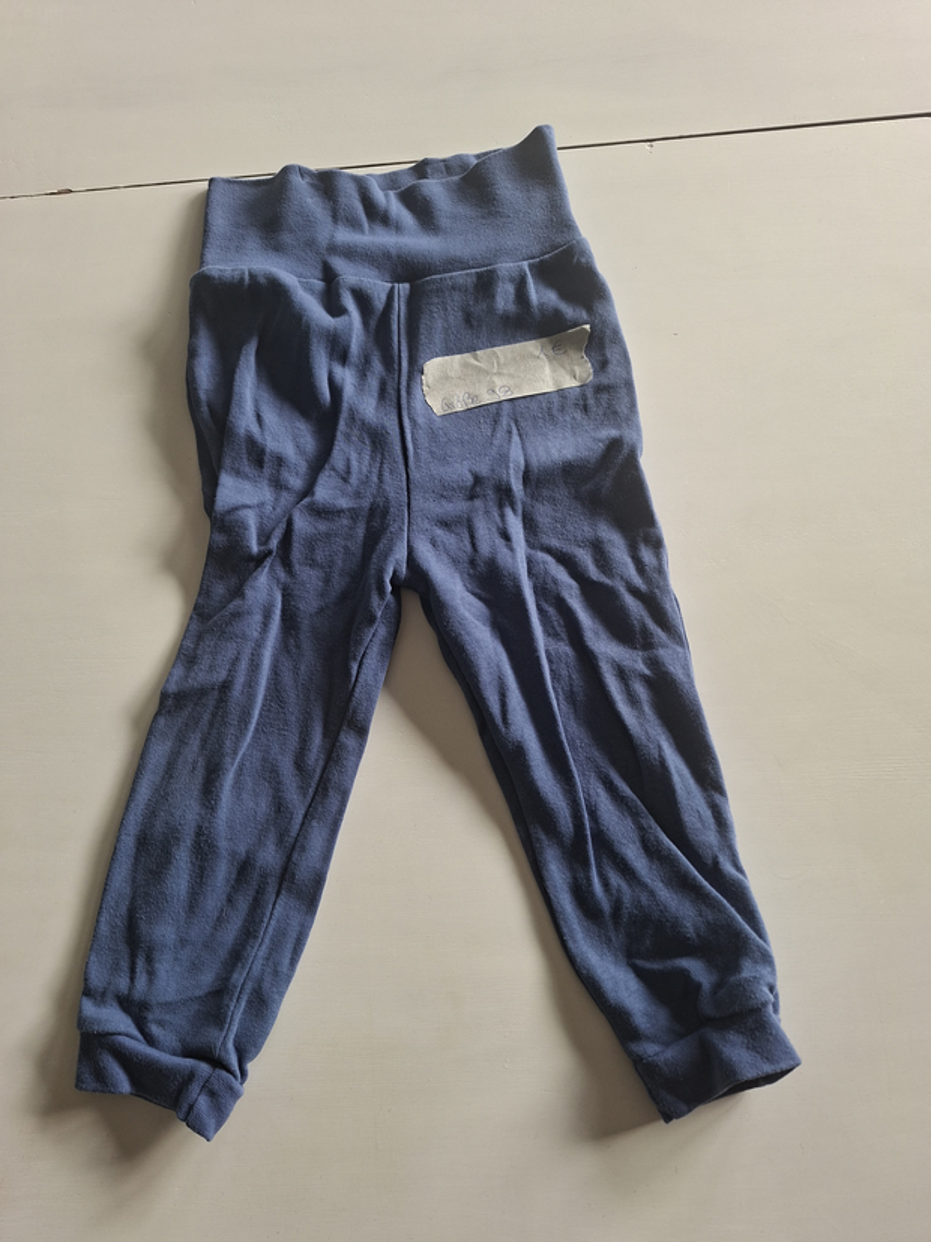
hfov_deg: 58.9
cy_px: 621
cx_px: 466
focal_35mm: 23
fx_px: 825
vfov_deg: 73.9
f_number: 1.8
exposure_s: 1/100
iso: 64
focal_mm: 5.54
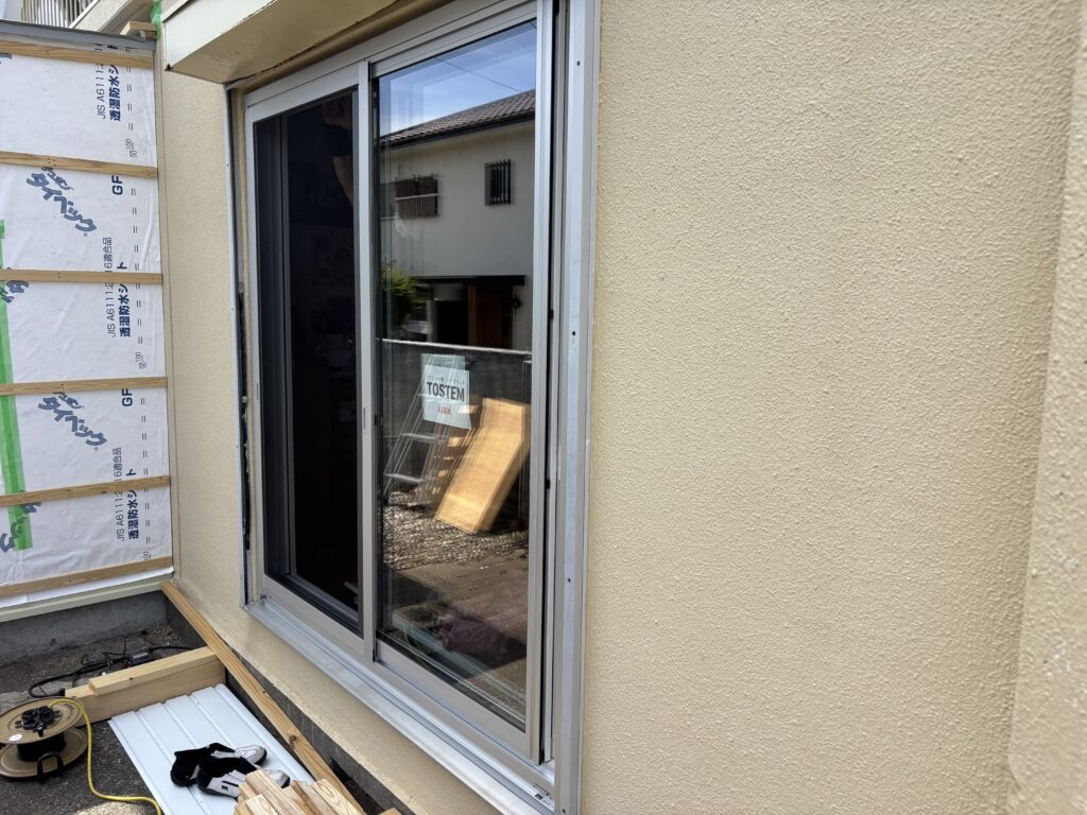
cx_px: 544
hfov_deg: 67.3
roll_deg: -1.5
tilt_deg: -7.6
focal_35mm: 26
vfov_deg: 53.1
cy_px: 408
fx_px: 816
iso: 50
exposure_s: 1/1912
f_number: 1.6
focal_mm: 5.96
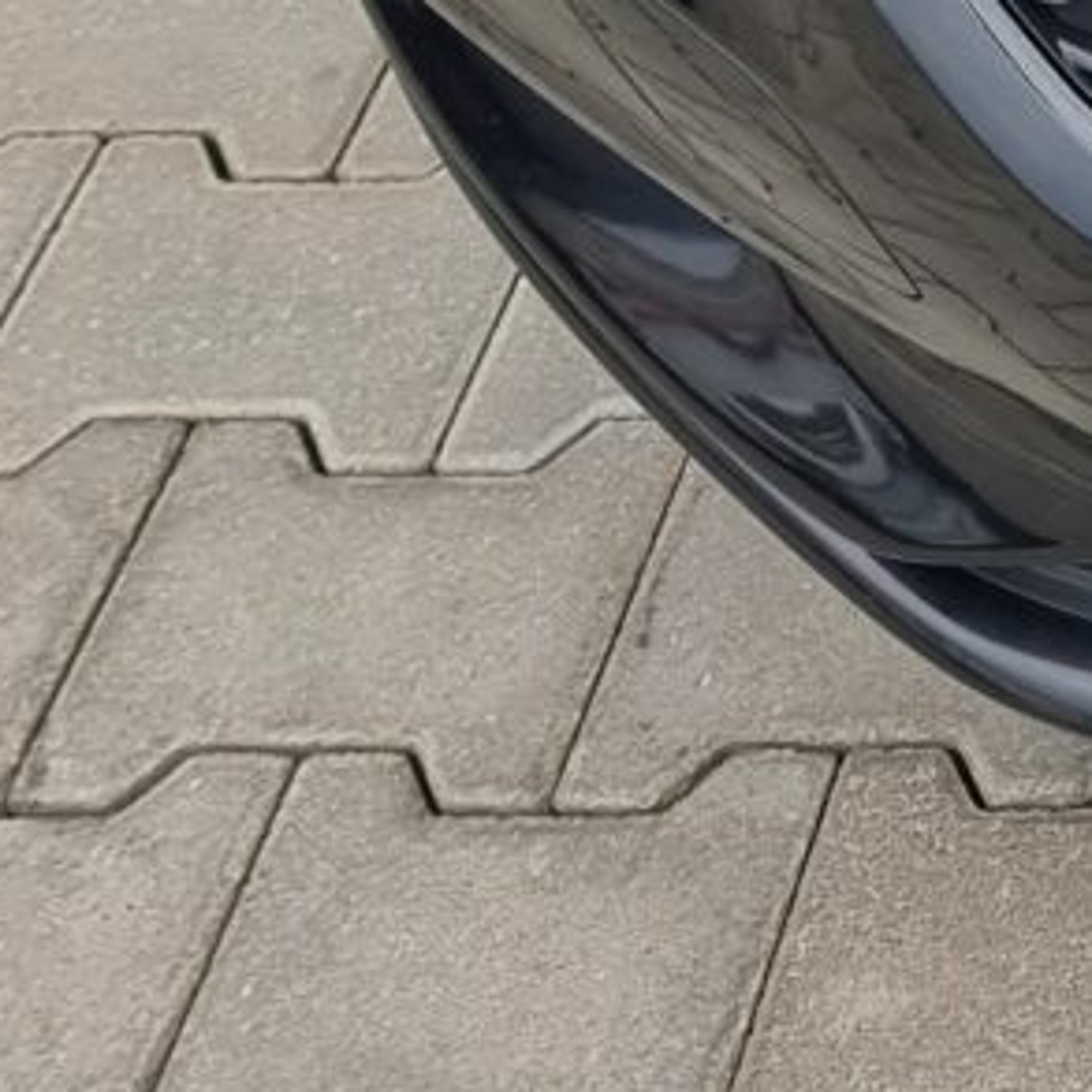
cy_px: -1103
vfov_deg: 13.0
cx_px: 2452
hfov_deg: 12.5
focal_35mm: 116
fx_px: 4140
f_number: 1.8
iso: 50
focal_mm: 6.7
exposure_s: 1/224
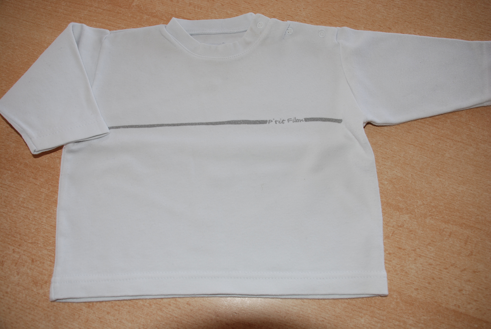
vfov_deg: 40.1
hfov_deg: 57.2
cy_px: 164
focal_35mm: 33
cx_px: 246
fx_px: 451
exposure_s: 1/60
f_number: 3.8
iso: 200
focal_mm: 22
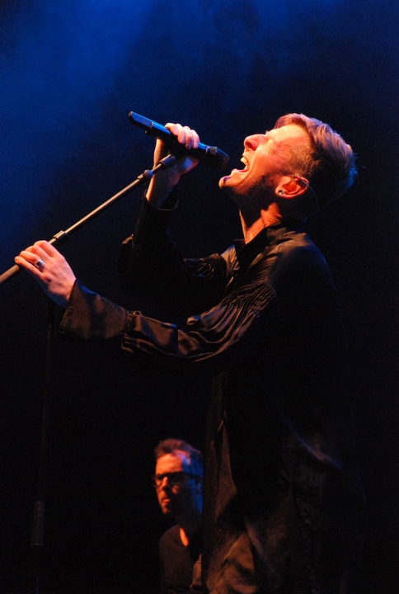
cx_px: 200
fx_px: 2107
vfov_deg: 16.0
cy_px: 297
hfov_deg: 10.8
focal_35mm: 128
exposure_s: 1/100
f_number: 5.6
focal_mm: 85
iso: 1600
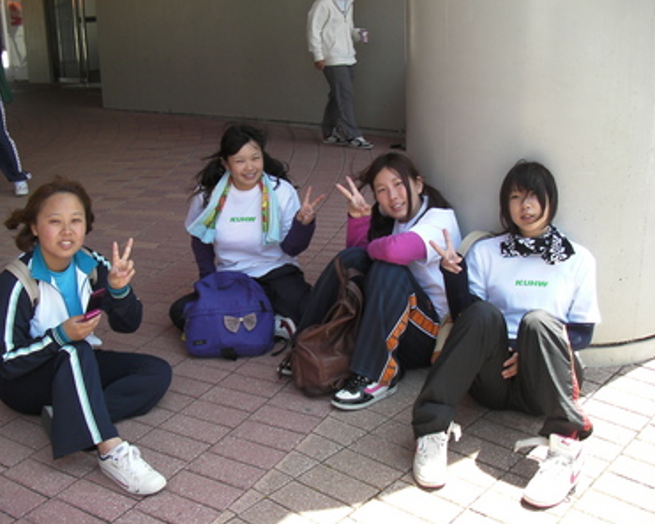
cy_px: 261
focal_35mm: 40
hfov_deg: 45.8
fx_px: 776
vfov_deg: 37.4
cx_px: 312
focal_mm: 6.3
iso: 50
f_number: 3.5
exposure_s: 1/111
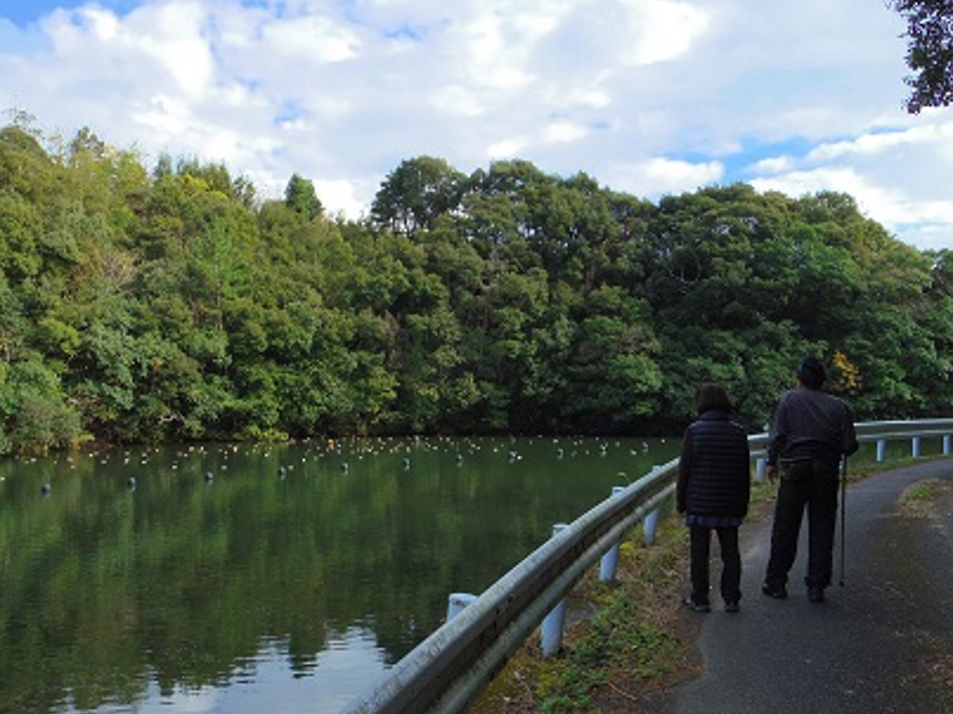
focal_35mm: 36
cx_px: 390
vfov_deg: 39.6
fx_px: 991
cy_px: 377
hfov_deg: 51.1
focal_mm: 5.2
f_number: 4
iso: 200
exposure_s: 1/500
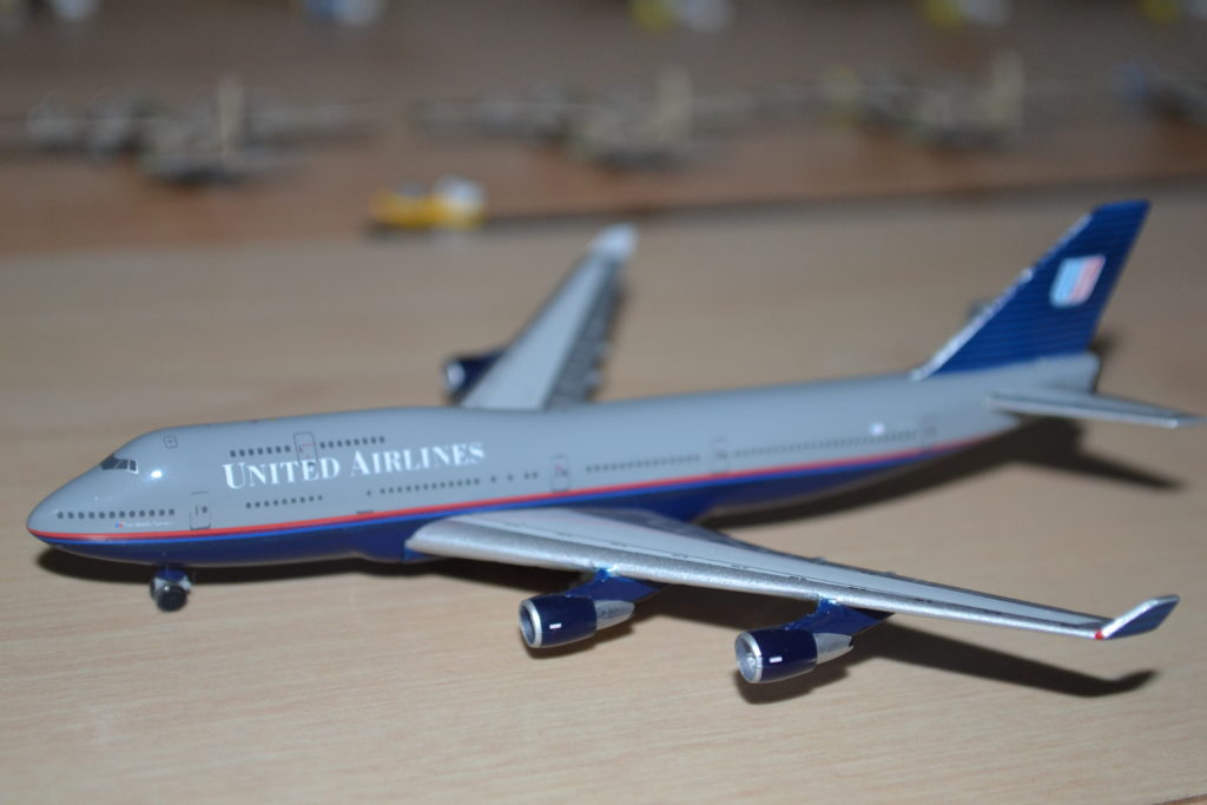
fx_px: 2414
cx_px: 604
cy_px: 402
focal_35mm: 72
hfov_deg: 28.1
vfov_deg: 18.9
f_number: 5.6
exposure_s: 1/200
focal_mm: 48
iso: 720
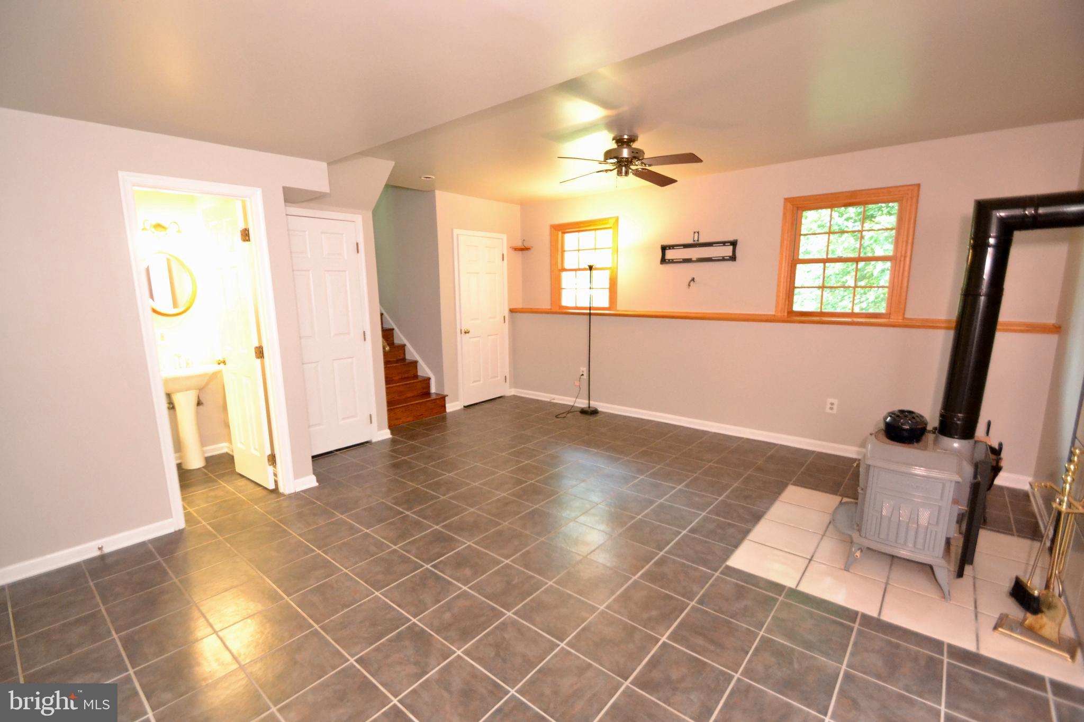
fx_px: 452
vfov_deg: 77.3
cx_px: 542
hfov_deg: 100.4
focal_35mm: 15
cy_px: 361
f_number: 3.5
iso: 2800
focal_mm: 10
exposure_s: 1/60
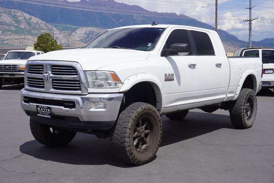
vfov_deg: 27.3
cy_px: 92
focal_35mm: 50
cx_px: 137
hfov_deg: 39.9
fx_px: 377
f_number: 11
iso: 100
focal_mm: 33
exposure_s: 1/200
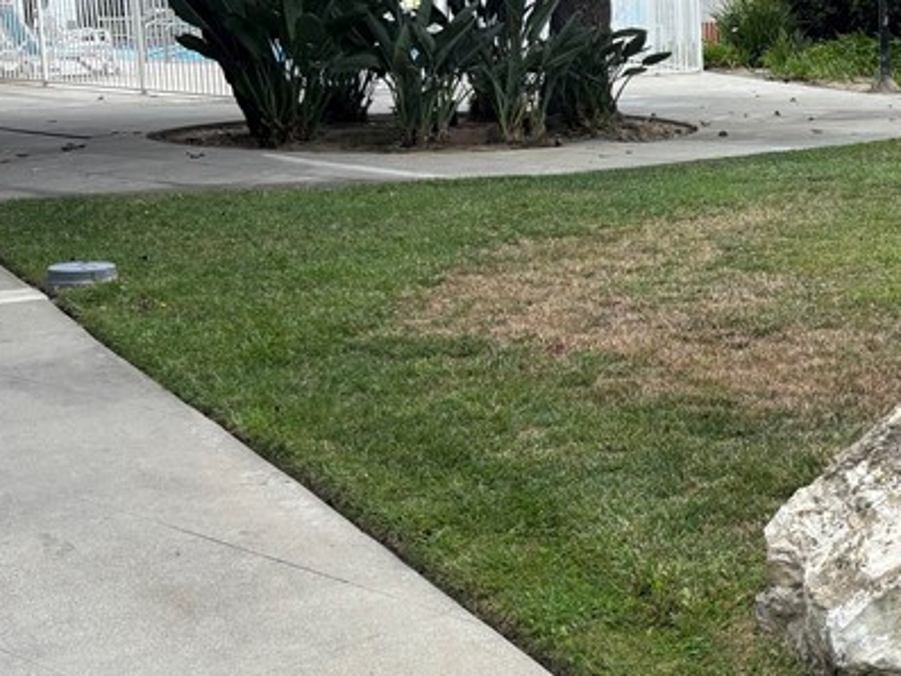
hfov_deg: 26.3
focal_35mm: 67
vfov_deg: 21.9
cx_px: 1037
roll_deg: +1.1
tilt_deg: -9.1
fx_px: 1744
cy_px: 254
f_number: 1.6
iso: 50
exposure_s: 1/1399
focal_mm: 5.96
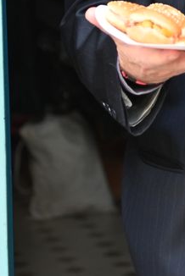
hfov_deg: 5.6
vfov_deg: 8.4
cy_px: -66
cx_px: 261
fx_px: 1869
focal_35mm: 243
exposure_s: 1/125
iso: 560
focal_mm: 62
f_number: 4
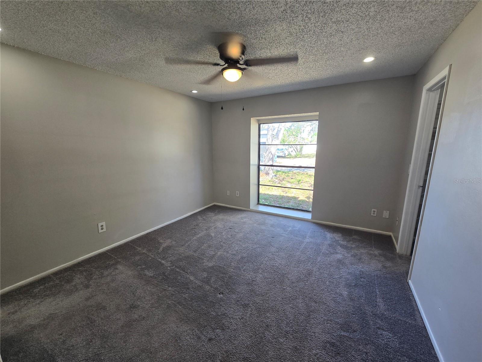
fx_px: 181
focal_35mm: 13
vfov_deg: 89.9
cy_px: 181
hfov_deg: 106.2
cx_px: 241
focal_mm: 2.2
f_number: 2.2
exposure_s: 1/60
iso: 64
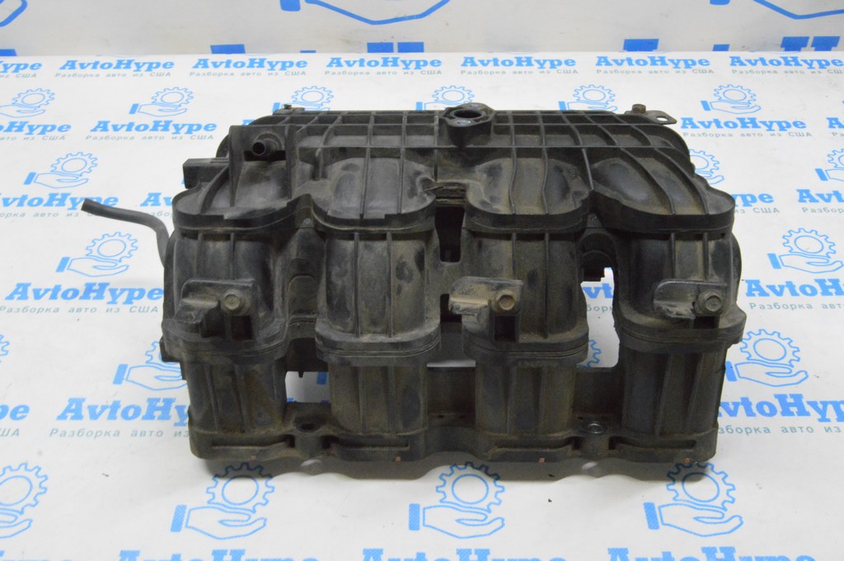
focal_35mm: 39
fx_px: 914
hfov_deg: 49.6
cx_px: 422
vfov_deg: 34.2
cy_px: 280
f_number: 20
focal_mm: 26
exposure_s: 1/15
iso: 6400
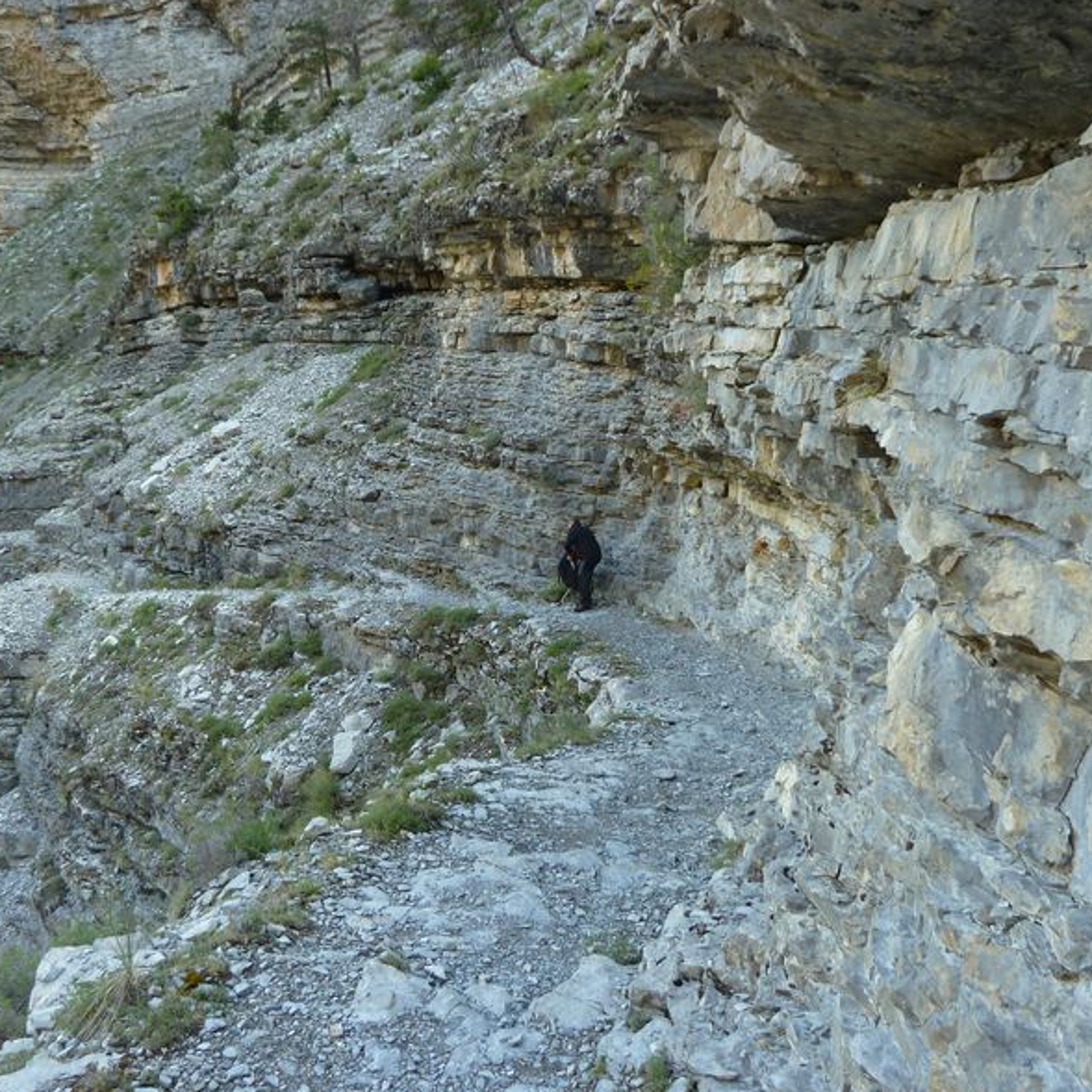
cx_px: 478
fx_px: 1071
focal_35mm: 30
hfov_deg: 53.9
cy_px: 545
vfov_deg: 54.0
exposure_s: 1/30
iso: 80
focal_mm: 4.1
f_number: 3.3
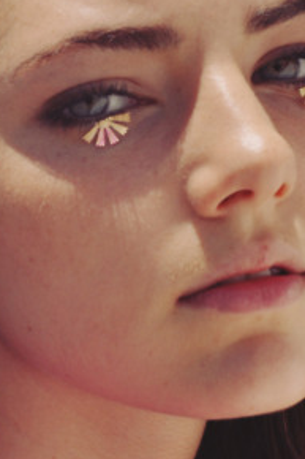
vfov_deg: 8.6
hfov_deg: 5.7
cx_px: 116
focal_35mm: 239
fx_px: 3041
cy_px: 255
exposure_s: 1/250
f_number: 16
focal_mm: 66
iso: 200
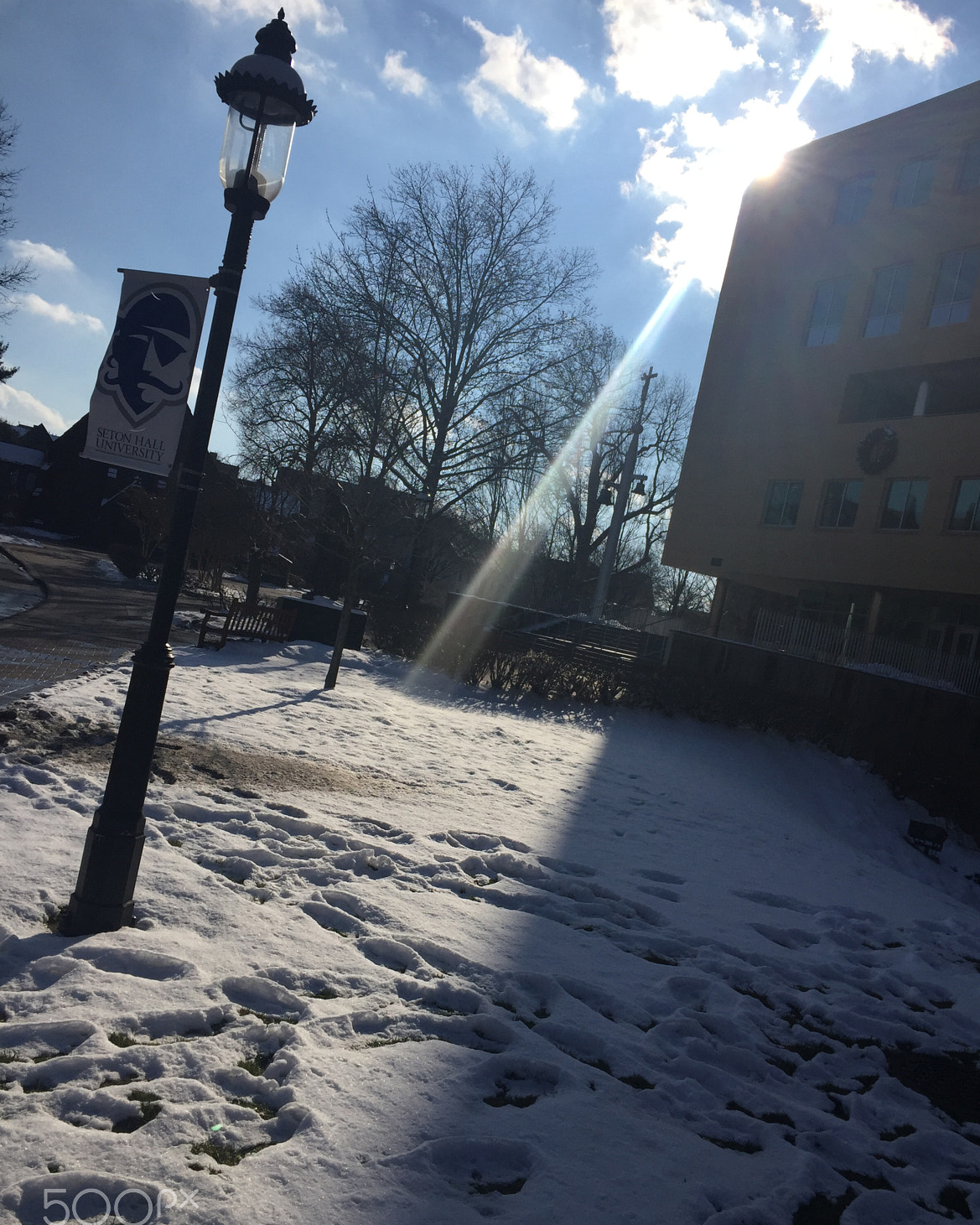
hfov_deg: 47.1
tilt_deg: -0.5
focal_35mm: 31
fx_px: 1124
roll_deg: -11.1
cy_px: 647
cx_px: 494
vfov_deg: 57.1
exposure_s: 1/6623
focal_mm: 4.15
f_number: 2.2
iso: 32
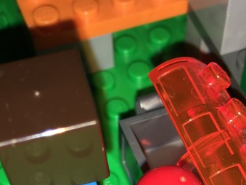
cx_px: 170
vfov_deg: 18.5
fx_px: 547
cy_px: 199
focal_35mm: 77
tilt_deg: -60.0
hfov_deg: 25.2
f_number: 2.2
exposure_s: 1/219
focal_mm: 4.15
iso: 25
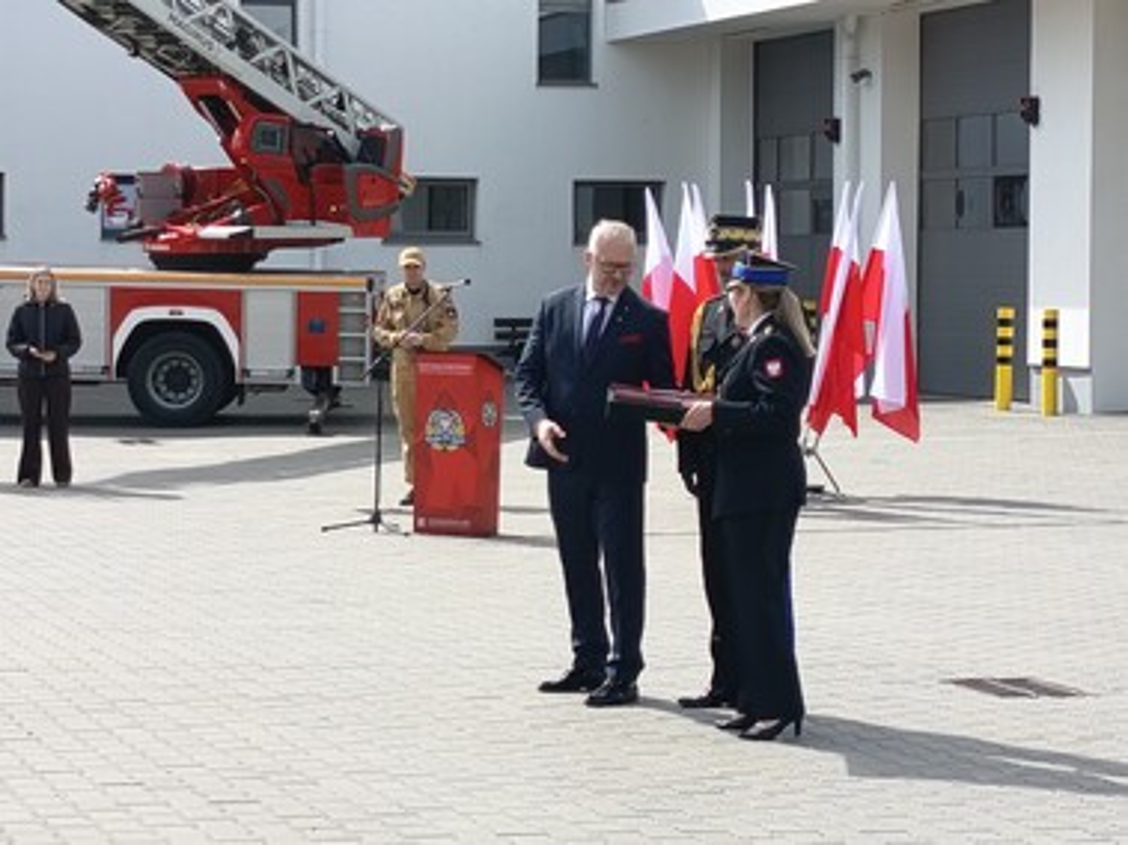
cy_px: 422
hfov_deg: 18.1
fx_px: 3551
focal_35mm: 109
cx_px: 564
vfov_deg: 13.6
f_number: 1.7
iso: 50
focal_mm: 5.27
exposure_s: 1/376
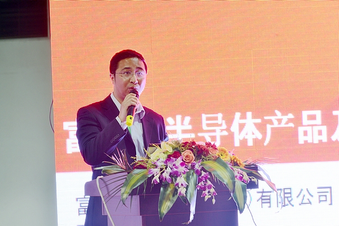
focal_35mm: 122
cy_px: 113
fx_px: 1149
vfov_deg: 11.2
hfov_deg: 16.8
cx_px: 170
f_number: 7.1
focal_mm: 122
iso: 400
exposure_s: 1/20
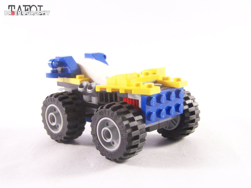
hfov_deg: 34.3
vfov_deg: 26.1
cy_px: 94
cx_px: 126
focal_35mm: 56
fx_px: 406
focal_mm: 9.3
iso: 400
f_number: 3.1
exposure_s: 1/60
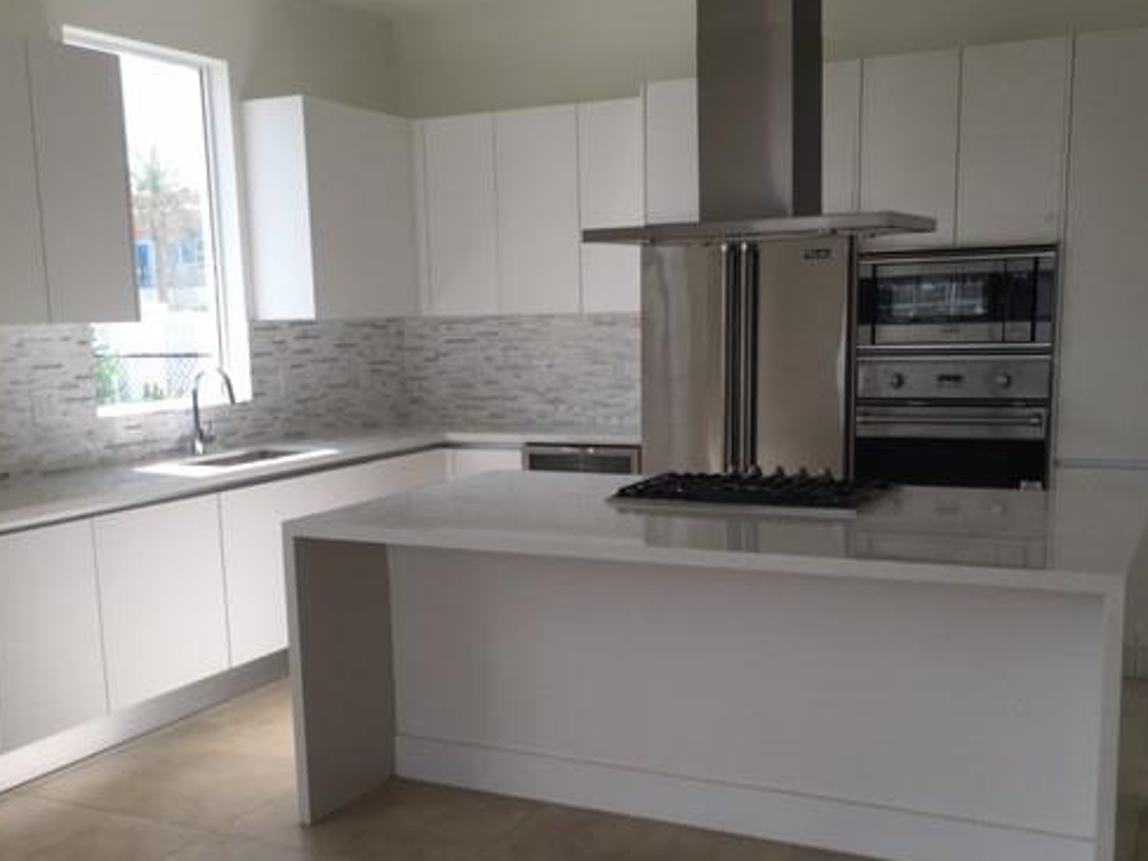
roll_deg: +1.1
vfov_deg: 37.5
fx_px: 1260
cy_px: 529
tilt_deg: -10.1
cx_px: 574
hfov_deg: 49.0
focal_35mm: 38
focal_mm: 4.15
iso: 32
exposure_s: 1/120
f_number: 2.2
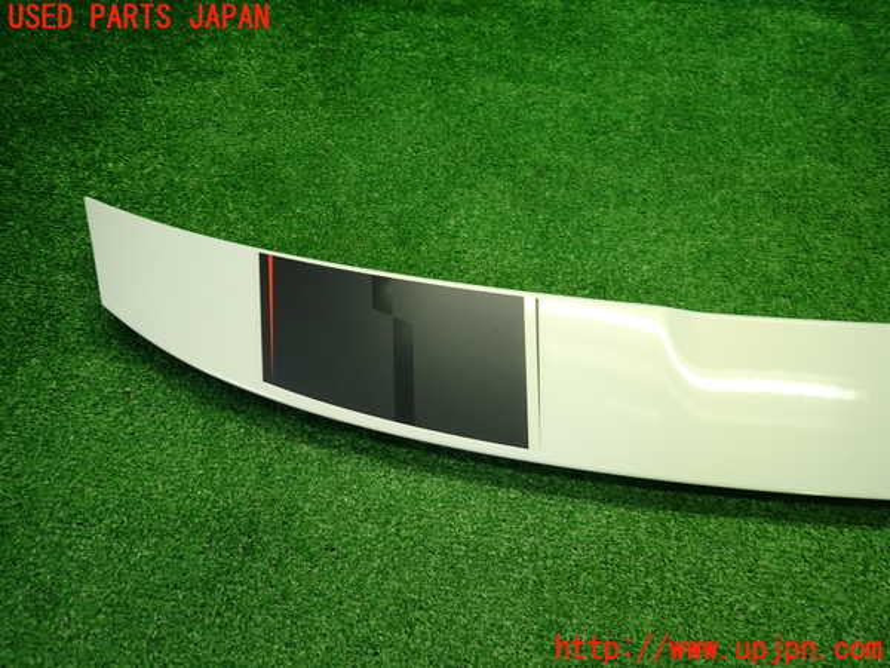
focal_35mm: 25
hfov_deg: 69.4
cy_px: 334
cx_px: 445
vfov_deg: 54.9
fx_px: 643
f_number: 2
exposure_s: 1/60
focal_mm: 4.5
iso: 160
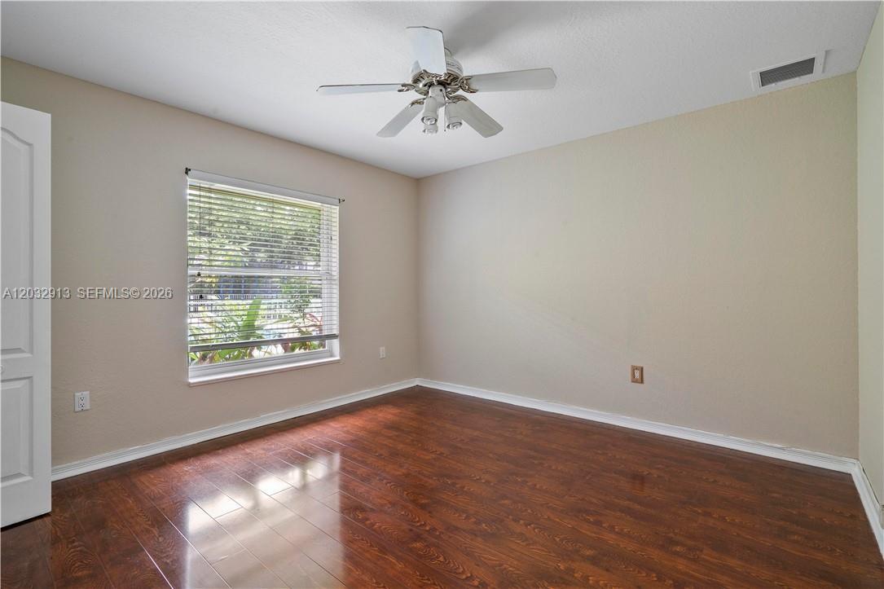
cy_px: 294
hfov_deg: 96.7
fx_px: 393
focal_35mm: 16
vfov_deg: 73.7
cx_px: 442
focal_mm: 16
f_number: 11
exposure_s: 1/13
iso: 640
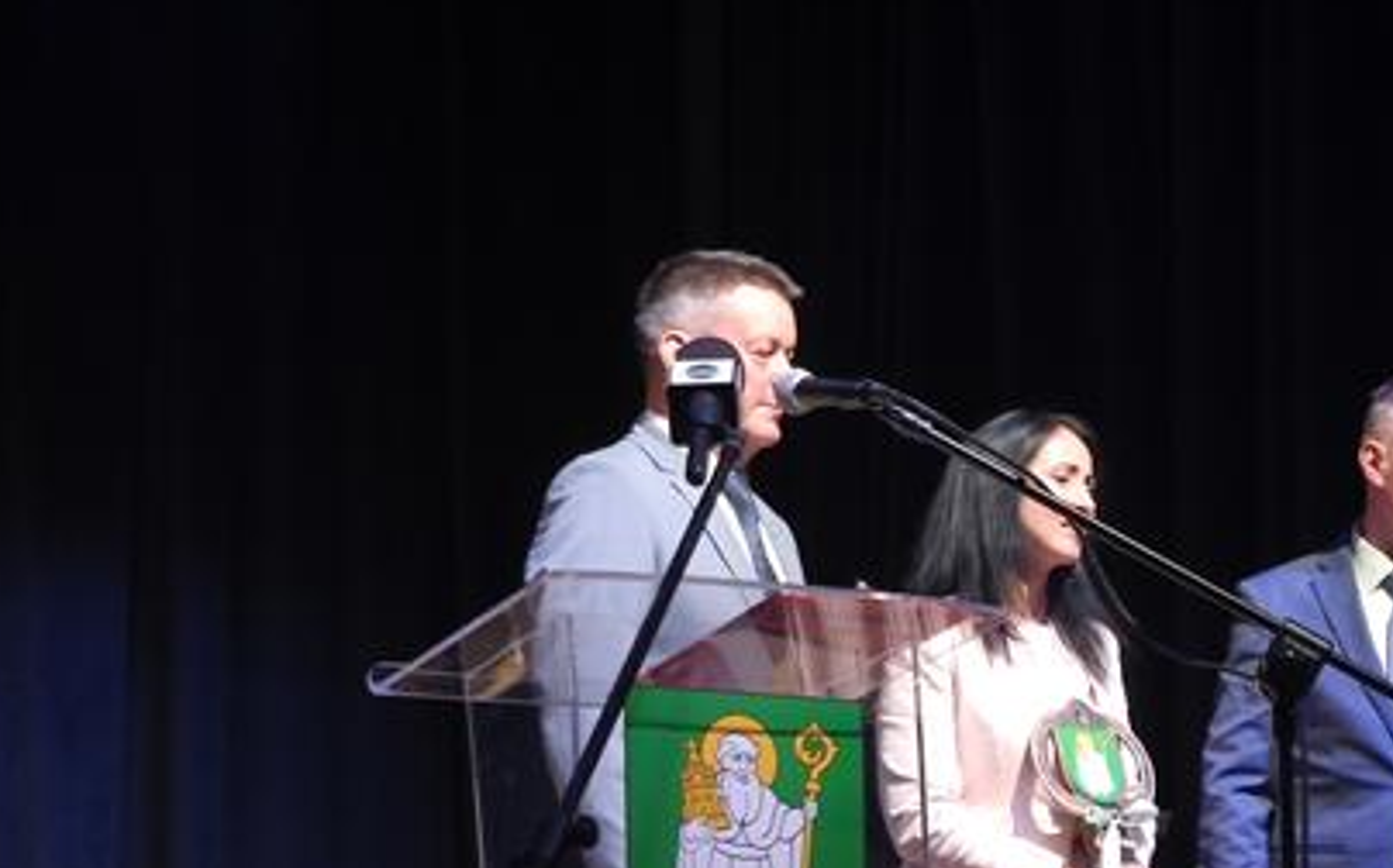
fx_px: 3984
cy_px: 902
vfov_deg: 12.3
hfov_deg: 19.6
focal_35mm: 105
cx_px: 1159
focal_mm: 7.1
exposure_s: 1/50
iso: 800
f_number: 1.9
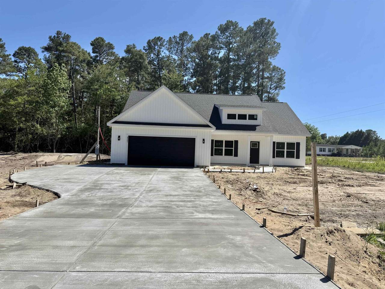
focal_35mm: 24
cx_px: 192
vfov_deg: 56.8
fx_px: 267
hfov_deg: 71.6
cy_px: 144
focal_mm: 6.76
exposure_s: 1/6173
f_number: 1.78
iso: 80
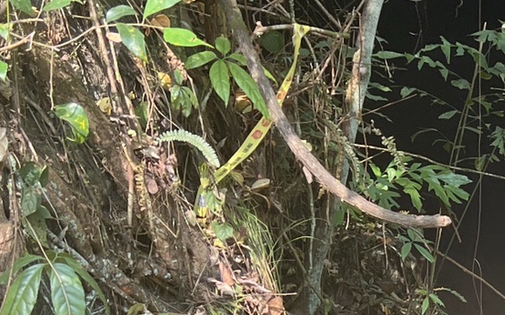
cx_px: 676
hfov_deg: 19.1
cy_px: 483
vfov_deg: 12.4
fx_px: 1376
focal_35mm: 100
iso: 50
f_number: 1.5
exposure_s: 1/323
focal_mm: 5.7
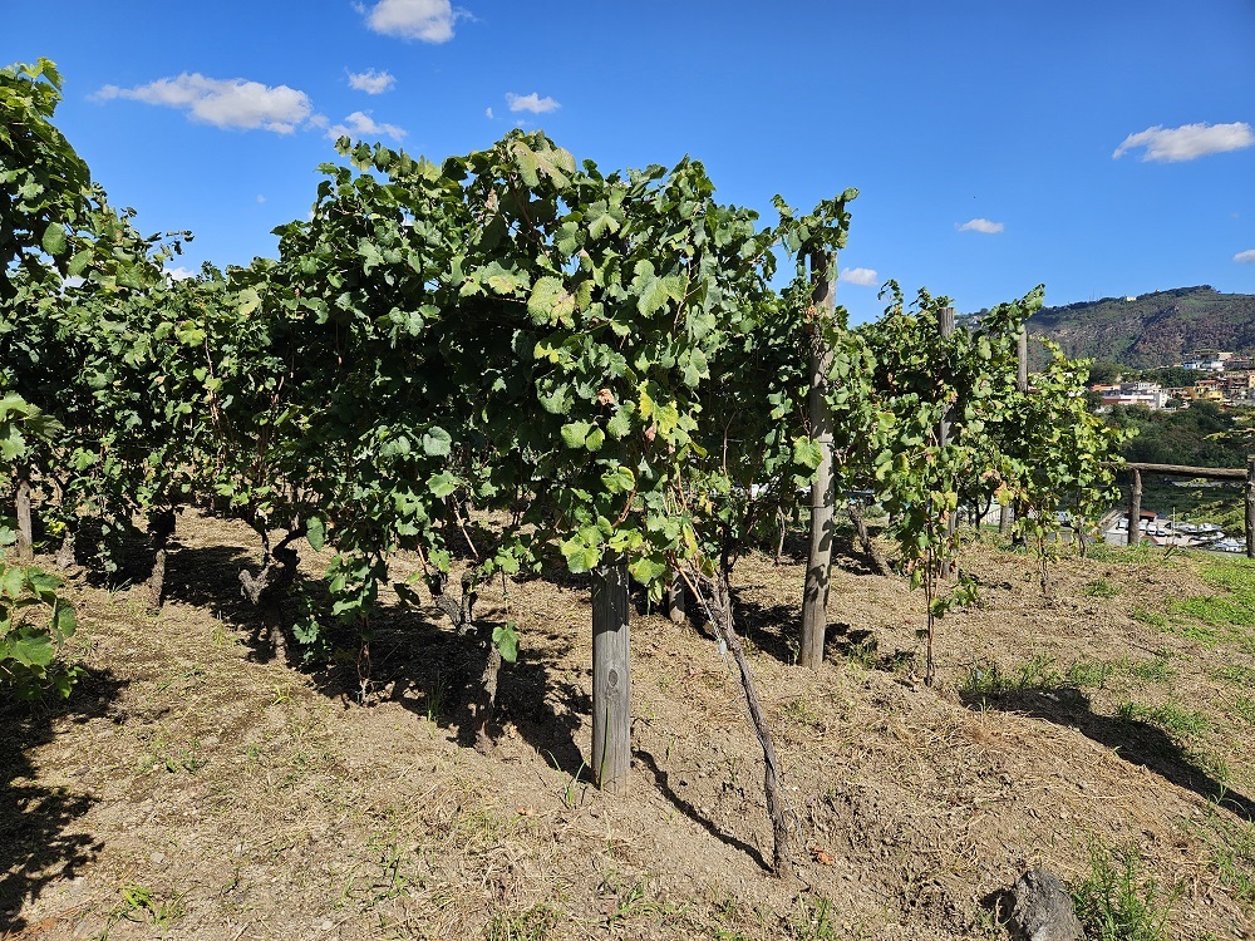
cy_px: 470
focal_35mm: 23
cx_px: 628
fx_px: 834
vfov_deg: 58.9
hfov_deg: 73.9
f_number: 1.8
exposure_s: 1/1728
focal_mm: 5.4
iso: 25
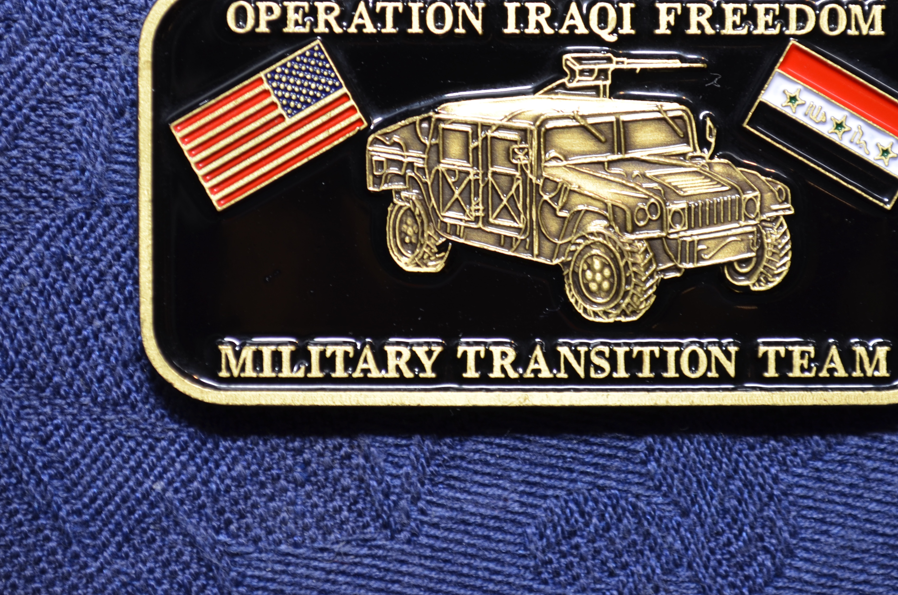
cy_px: 196
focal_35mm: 120
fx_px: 2980
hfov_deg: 17.1
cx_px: 556
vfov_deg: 11.4
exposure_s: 1/1.6
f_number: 8
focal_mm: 55
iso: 160
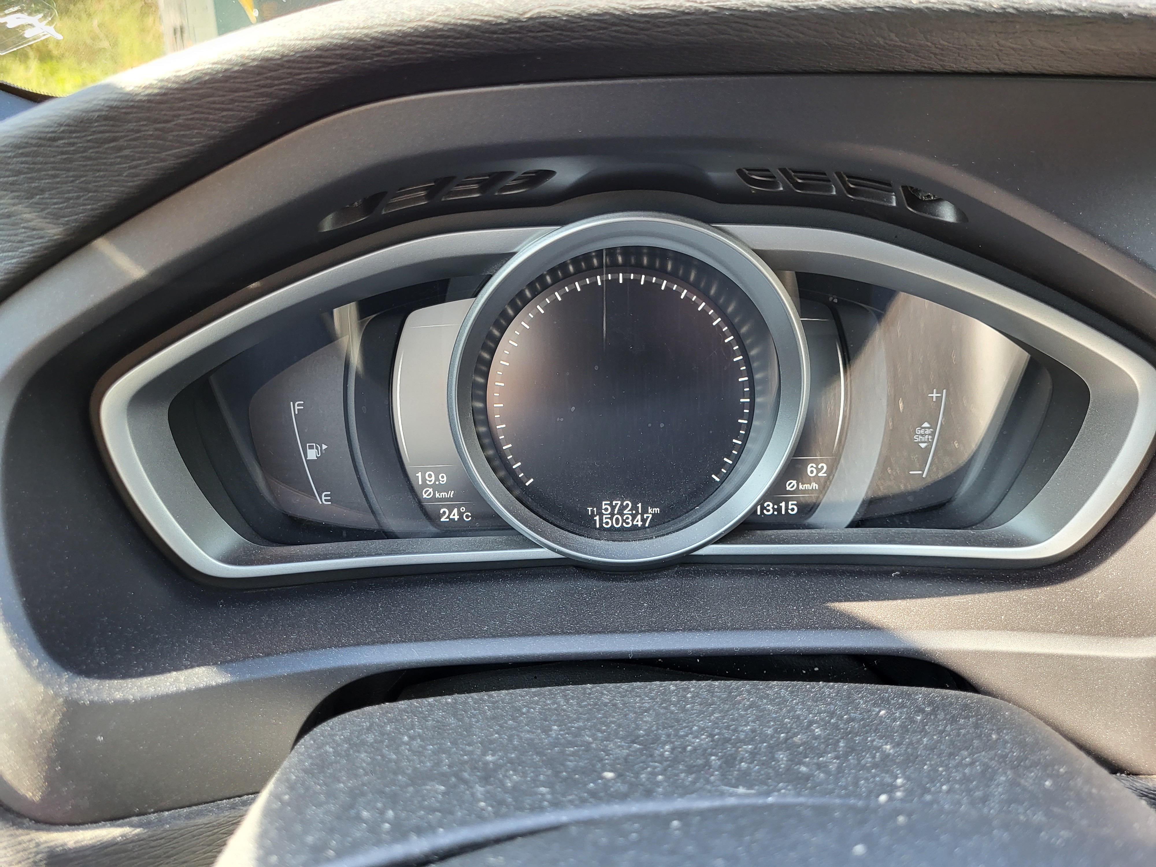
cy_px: 434
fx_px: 868
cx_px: 578
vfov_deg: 53.1
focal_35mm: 26
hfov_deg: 67.3
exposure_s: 1/100
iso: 160
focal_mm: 5.4
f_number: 1.8
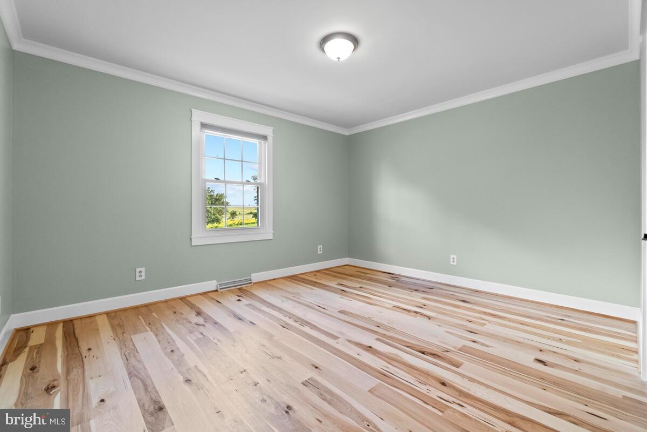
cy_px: 216
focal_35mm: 15
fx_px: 270
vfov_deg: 77.3
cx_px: 324
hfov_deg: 100.4
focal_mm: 10
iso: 500
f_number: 8
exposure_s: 1/10
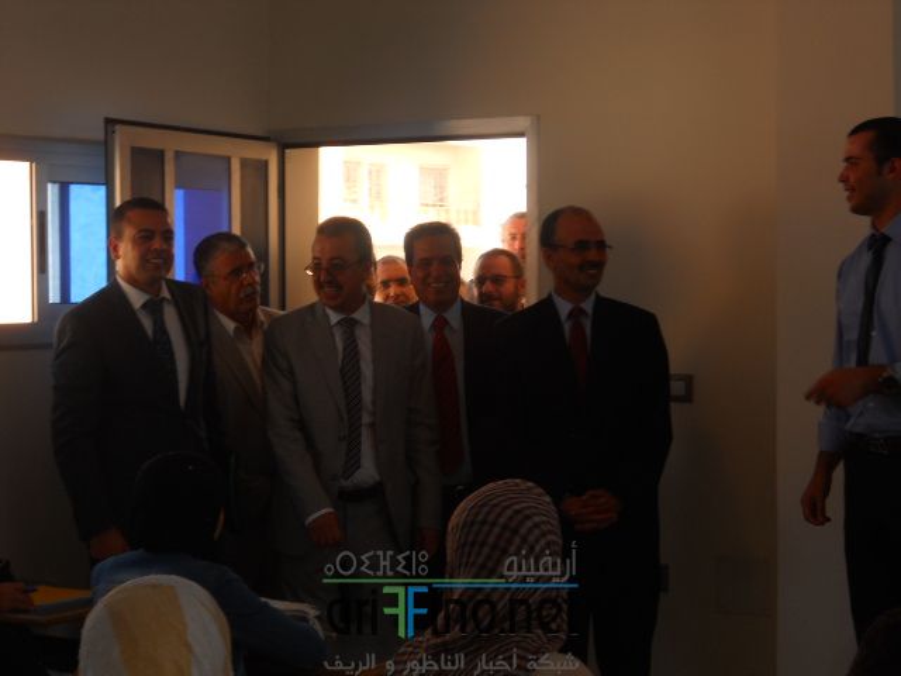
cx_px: 450
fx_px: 2004
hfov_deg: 25.3
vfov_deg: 19.1
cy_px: 338
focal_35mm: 77
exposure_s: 1/60
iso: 80
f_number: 5.9
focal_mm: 13.9
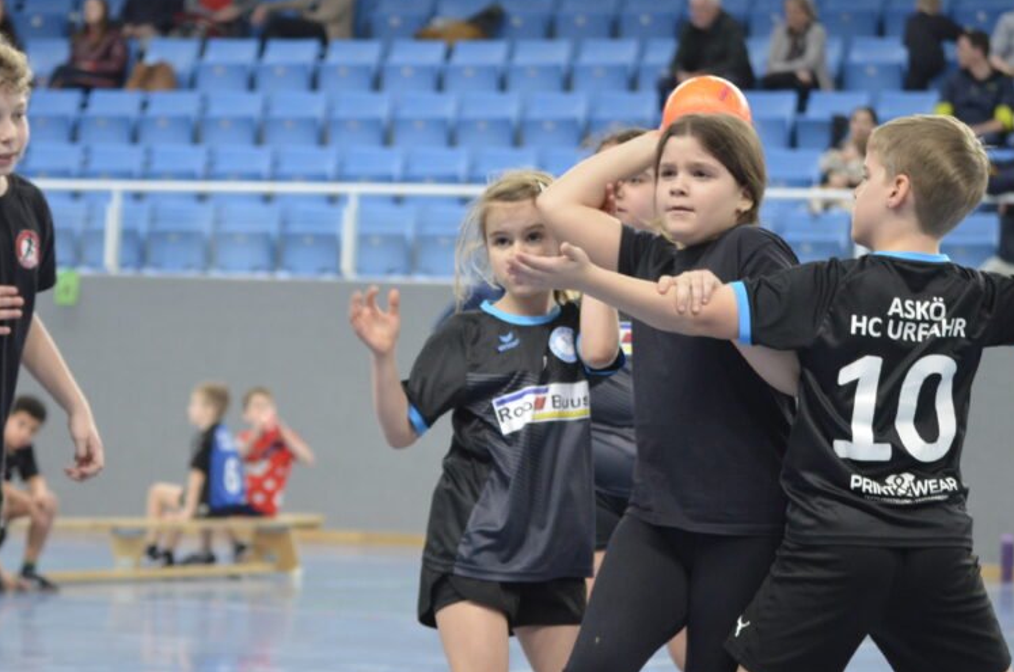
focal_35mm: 148
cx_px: 444
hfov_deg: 13.9
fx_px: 4161
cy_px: 299
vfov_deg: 9.2
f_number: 4.2
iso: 1600
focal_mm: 72
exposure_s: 1/200
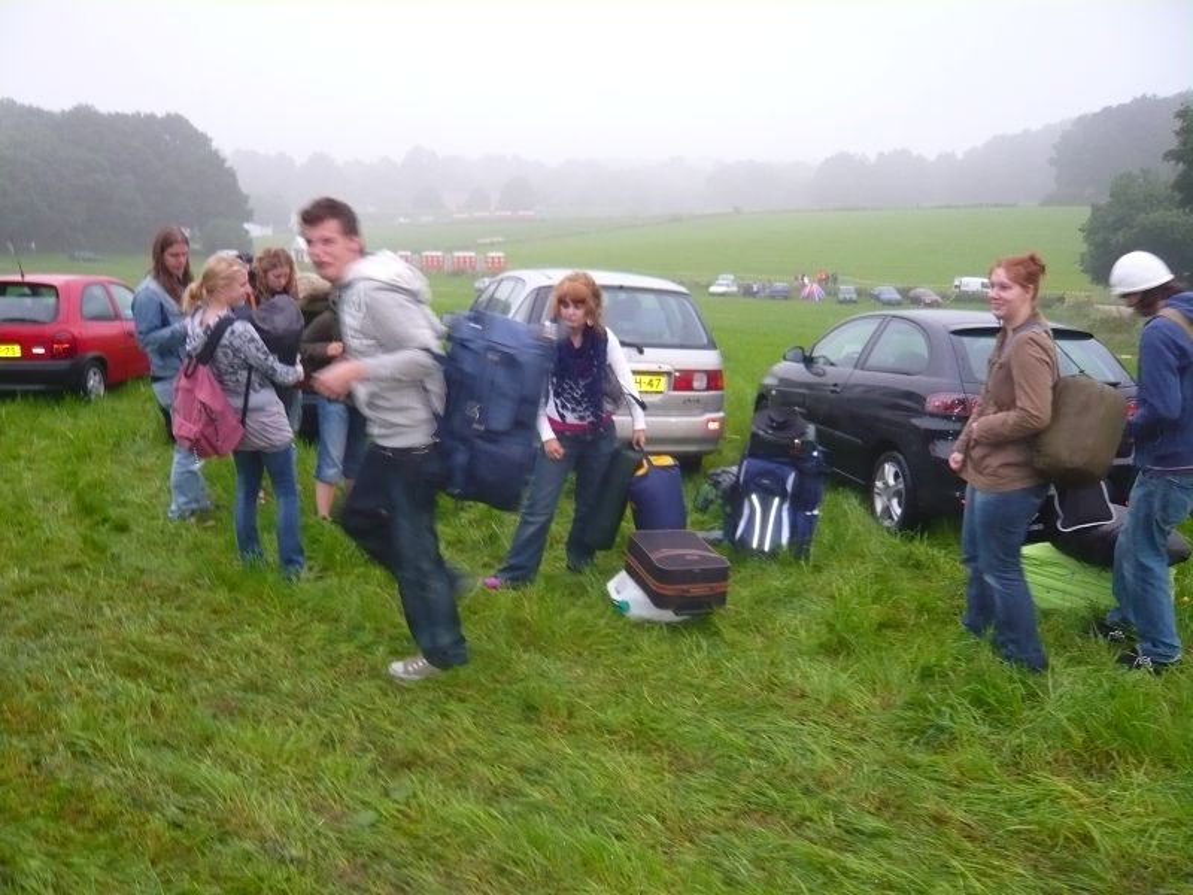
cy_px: 448
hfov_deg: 63.4
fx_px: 965
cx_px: 596
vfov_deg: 49.7
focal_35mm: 28
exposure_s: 1/30
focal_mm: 4.6
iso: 250
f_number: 2.8
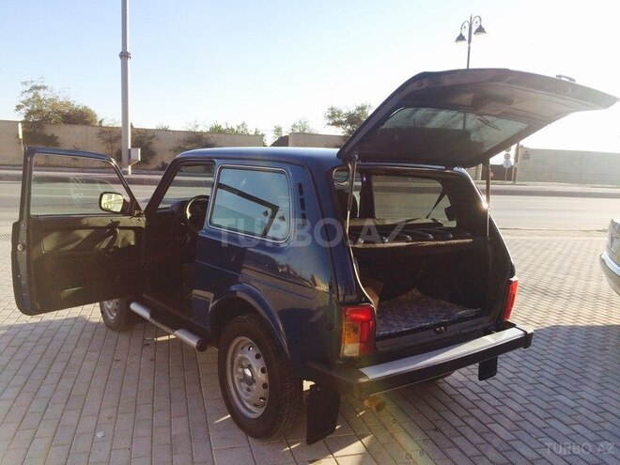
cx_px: 310
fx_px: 519
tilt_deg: -8.6
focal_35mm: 29
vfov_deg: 48.2
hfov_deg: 61.7
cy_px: 232
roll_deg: -4.0
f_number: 2.2
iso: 32
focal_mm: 4.15
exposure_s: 1/1026
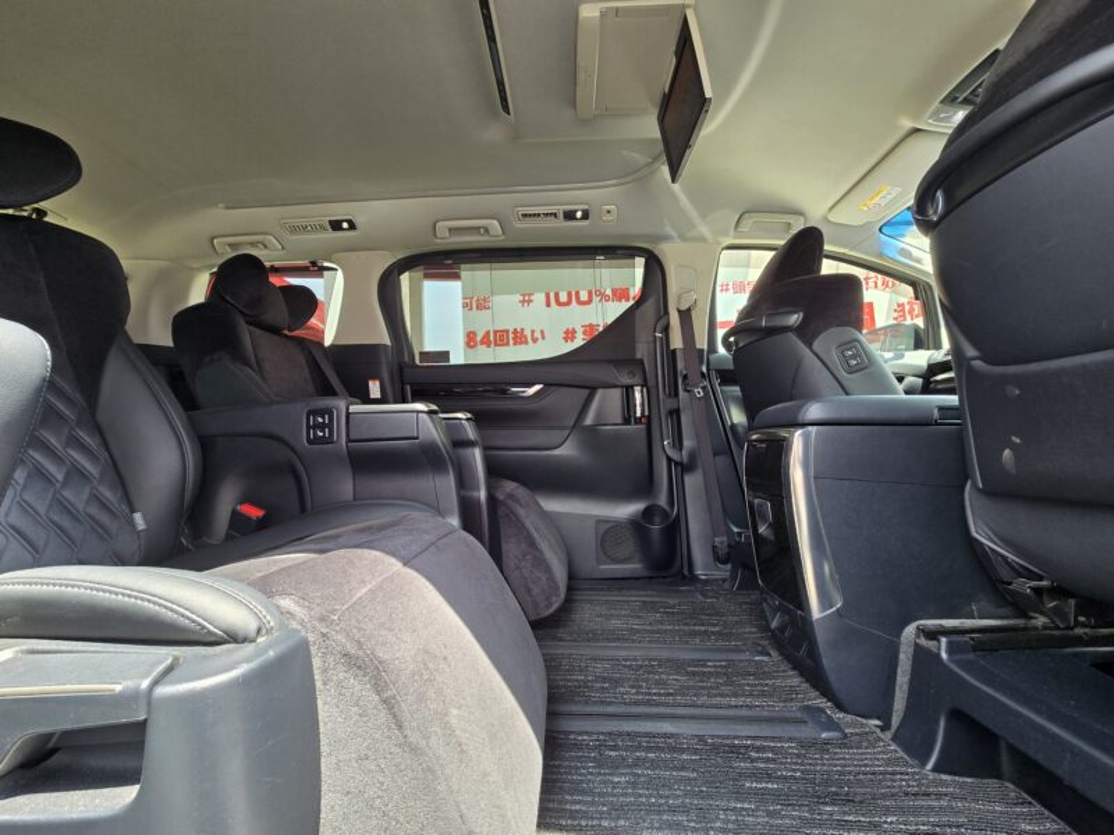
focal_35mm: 13
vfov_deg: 89.9
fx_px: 418
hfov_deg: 106.2
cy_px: 418
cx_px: 557
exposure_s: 1/100
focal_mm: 2.2
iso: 80
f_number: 2.2
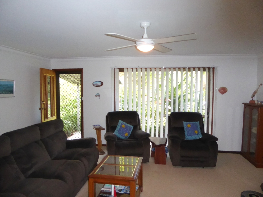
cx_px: 132
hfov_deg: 71.6
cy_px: 98
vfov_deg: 56.8
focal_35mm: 24
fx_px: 182
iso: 640
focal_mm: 4.3
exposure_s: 1/60
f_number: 3.3
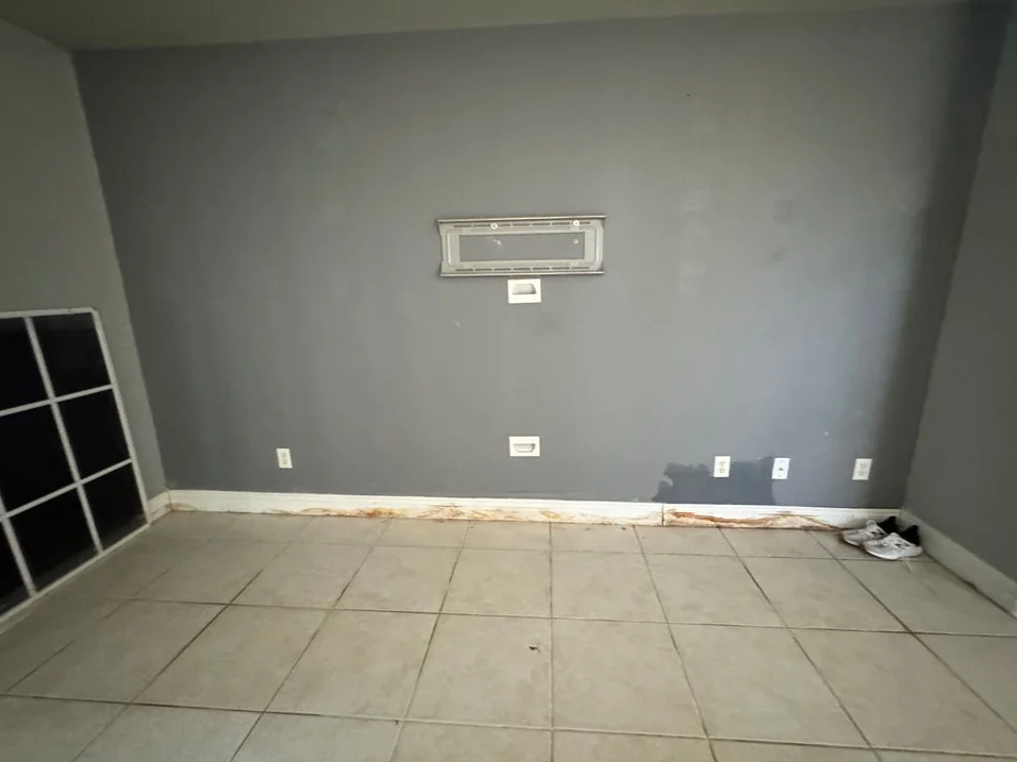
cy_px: 391
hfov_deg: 98.2
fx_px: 441
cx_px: 516
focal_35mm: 15
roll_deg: -0.4
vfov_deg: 81.7
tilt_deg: -7.6
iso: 1250
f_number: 2.2
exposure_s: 1/59
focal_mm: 2.22
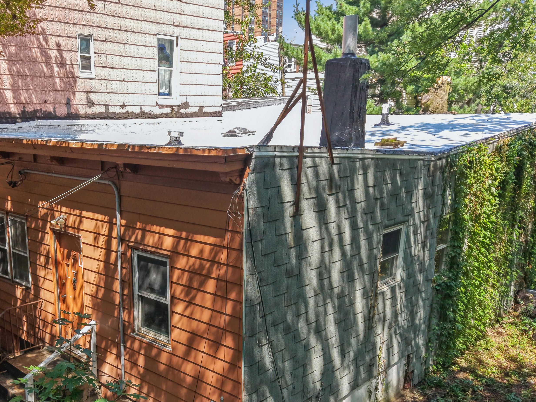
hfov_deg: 48.3
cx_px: 186
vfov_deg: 36.7
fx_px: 588
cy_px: 309
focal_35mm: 38
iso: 100
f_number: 1.8
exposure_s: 1/80
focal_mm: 8.7
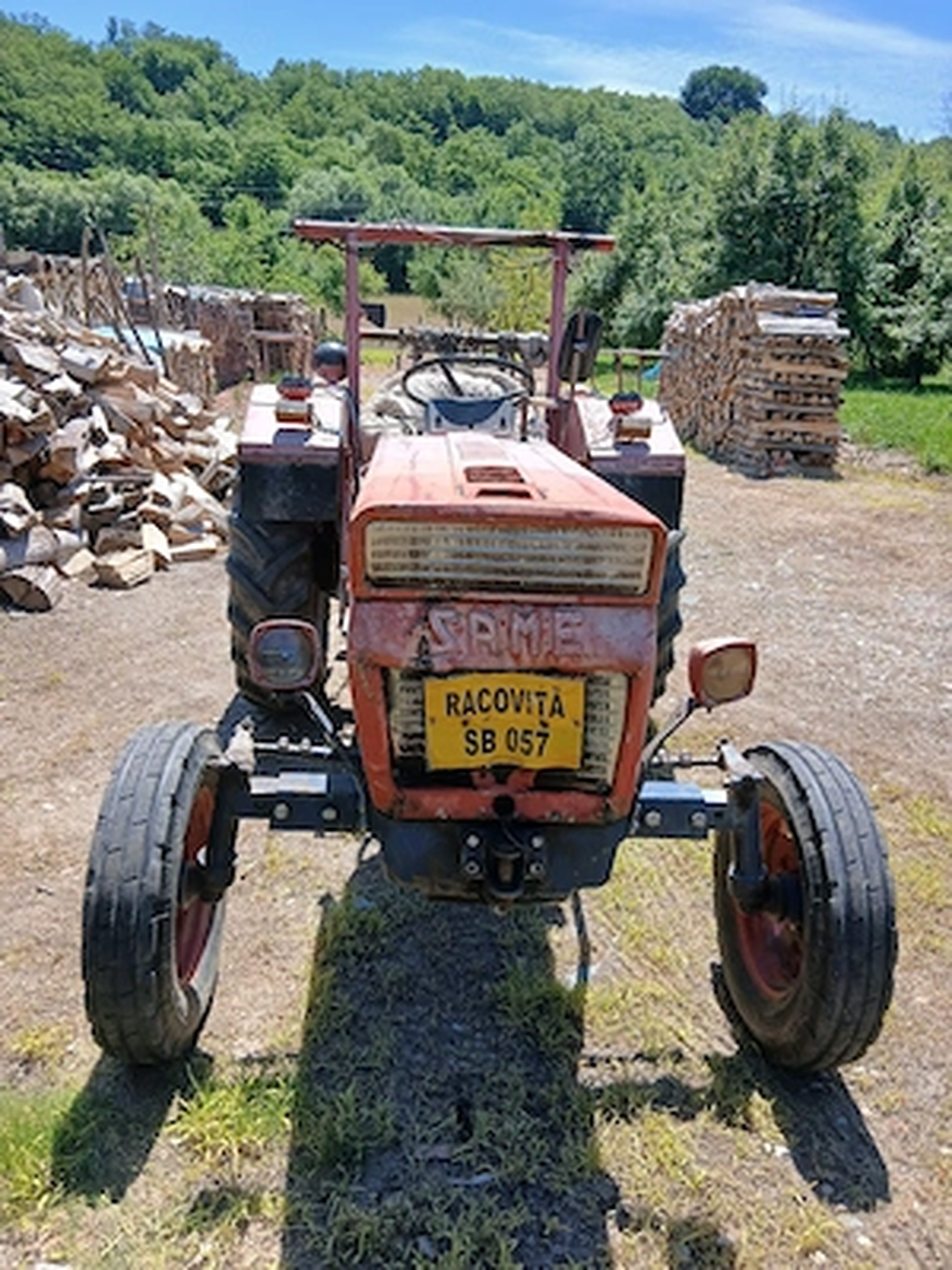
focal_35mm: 26
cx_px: 476
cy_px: 635
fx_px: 953
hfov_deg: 53.1
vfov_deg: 67.3
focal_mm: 3.98
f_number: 1.8
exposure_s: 1/312
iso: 20
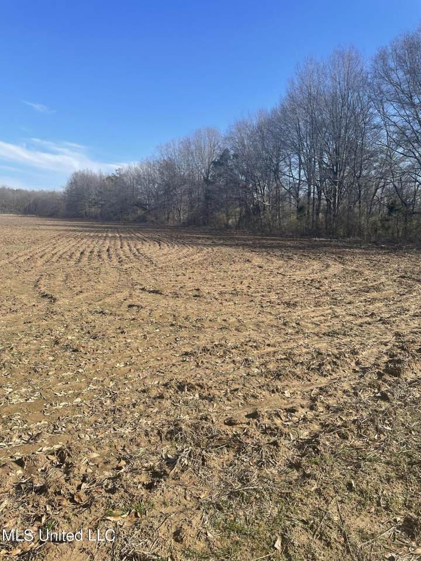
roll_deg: -0.6
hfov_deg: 53.1
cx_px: 210
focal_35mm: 26
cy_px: 280
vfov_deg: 67.3
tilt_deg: -6.3
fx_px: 422
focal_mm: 4.2
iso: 32
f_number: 1.6
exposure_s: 1/2506
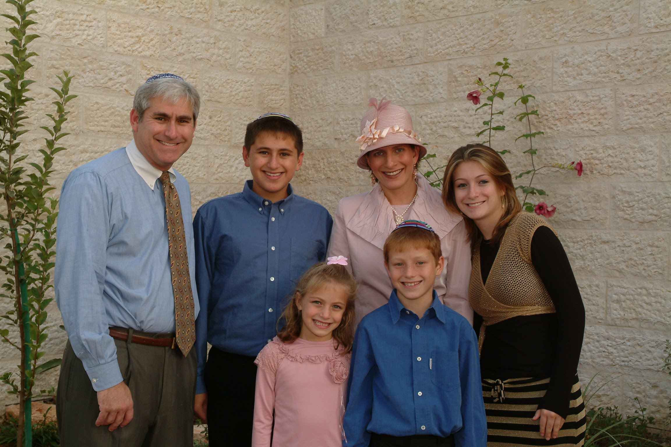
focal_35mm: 50
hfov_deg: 40.0
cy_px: 224
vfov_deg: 27.3
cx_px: 336
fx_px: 923
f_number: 9.5
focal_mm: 33
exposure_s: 1/60
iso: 200
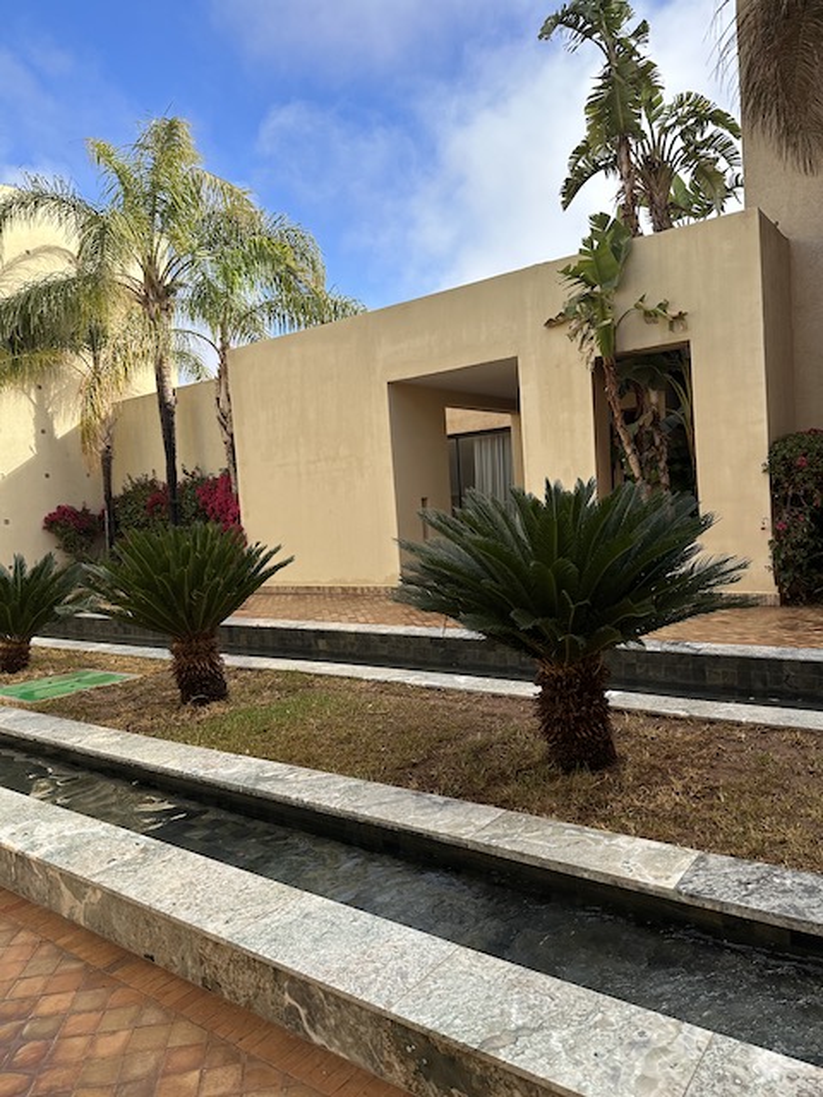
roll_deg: +2.0
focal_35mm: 24
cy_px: 548
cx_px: 412
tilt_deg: -5.6
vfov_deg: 71.6
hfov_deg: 56.8
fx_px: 761
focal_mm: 6.86
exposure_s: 1/1721
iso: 80
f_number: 1.78
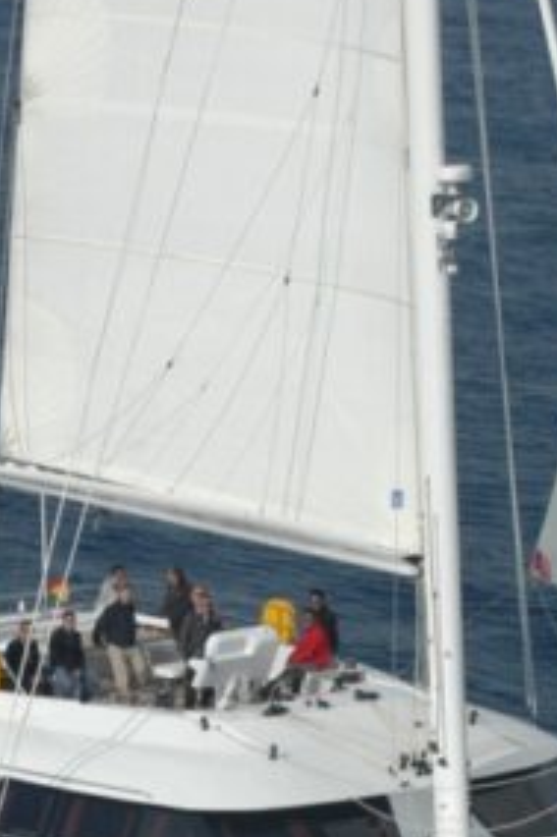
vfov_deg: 7.2
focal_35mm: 284
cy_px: 662
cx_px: 80
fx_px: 6599
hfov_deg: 4.8
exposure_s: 1/500
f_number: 8
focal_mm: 70
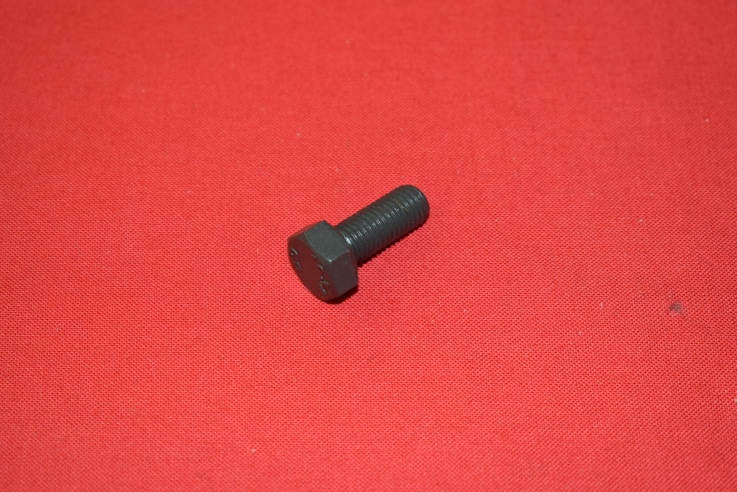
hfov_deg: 24.6
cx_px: 368
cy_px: 246
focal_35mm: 82
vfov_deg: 16.6
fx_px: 1690
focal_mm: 55
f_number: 5.6
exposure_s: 1/60
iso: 800
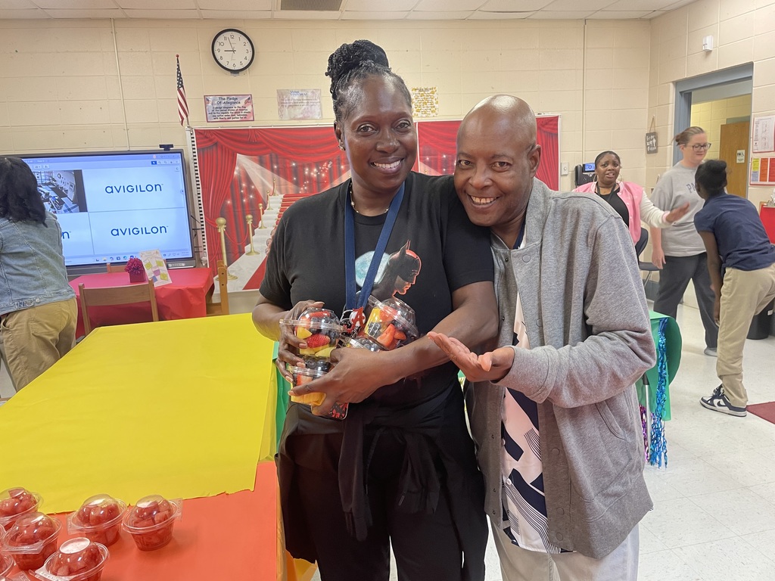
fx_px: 582
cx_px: 388
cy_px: 290
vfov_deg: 53.1
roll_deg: +3.3
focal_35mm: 26
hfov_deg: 67.3
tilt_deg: -9.9
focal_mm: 4.2
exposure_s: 1/60
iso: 80
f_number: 1.6
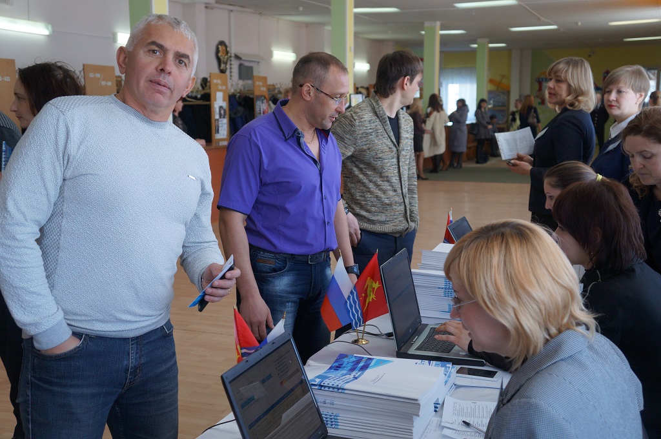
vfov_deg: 30.8
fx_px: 798
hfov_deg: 45.0
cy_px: 220
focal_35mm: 44
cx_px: 330
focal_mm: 29
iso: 500
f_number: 4
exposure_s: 1/160
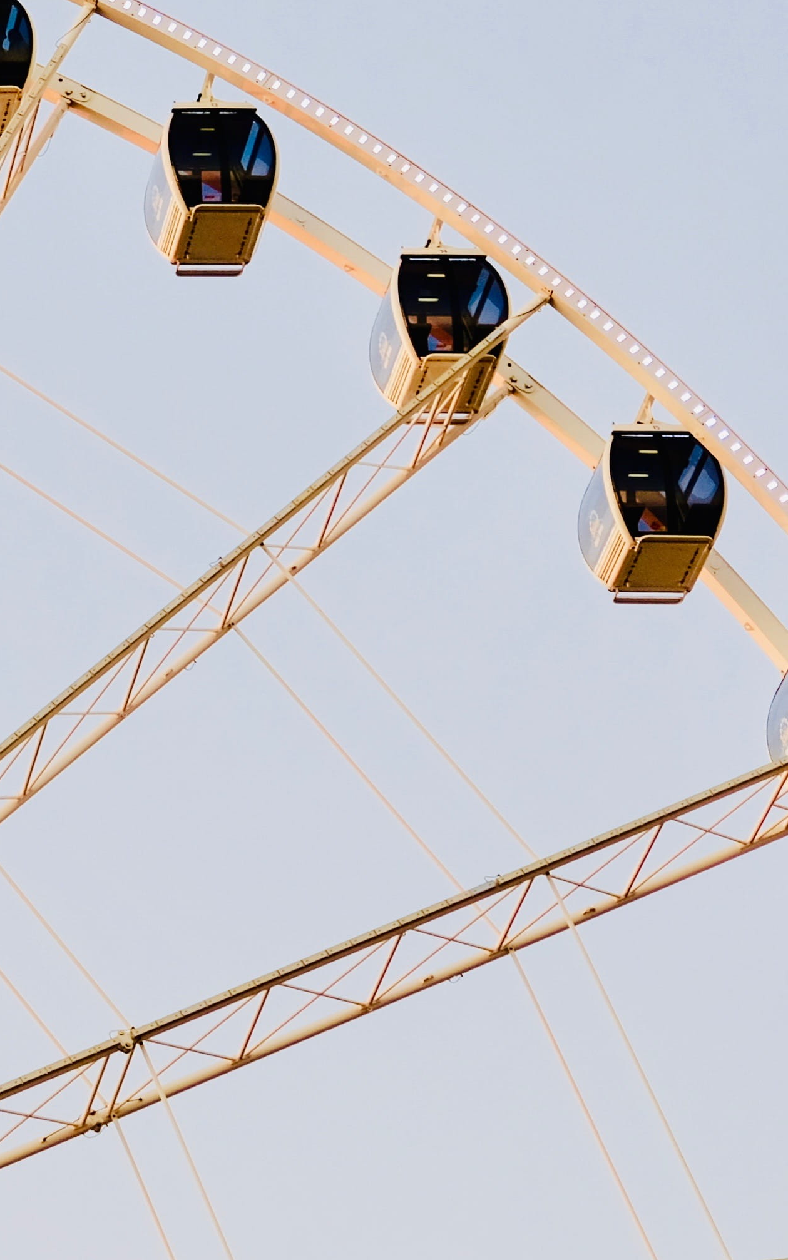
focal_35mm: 167
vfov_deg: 12.5
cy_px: 240
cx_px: -949
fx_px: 5737
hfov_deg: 7.5
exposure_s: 1/250
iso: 200
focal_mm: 36.5
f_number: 2.8
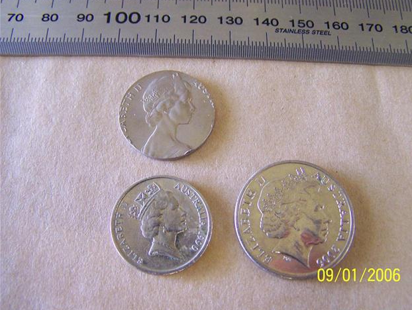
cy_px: 156
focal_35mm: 39
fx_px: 465
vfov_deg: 36.9
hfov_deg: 47.8
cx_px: 211
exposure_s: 1/8
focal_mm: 6.3
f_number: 2.8
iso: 200
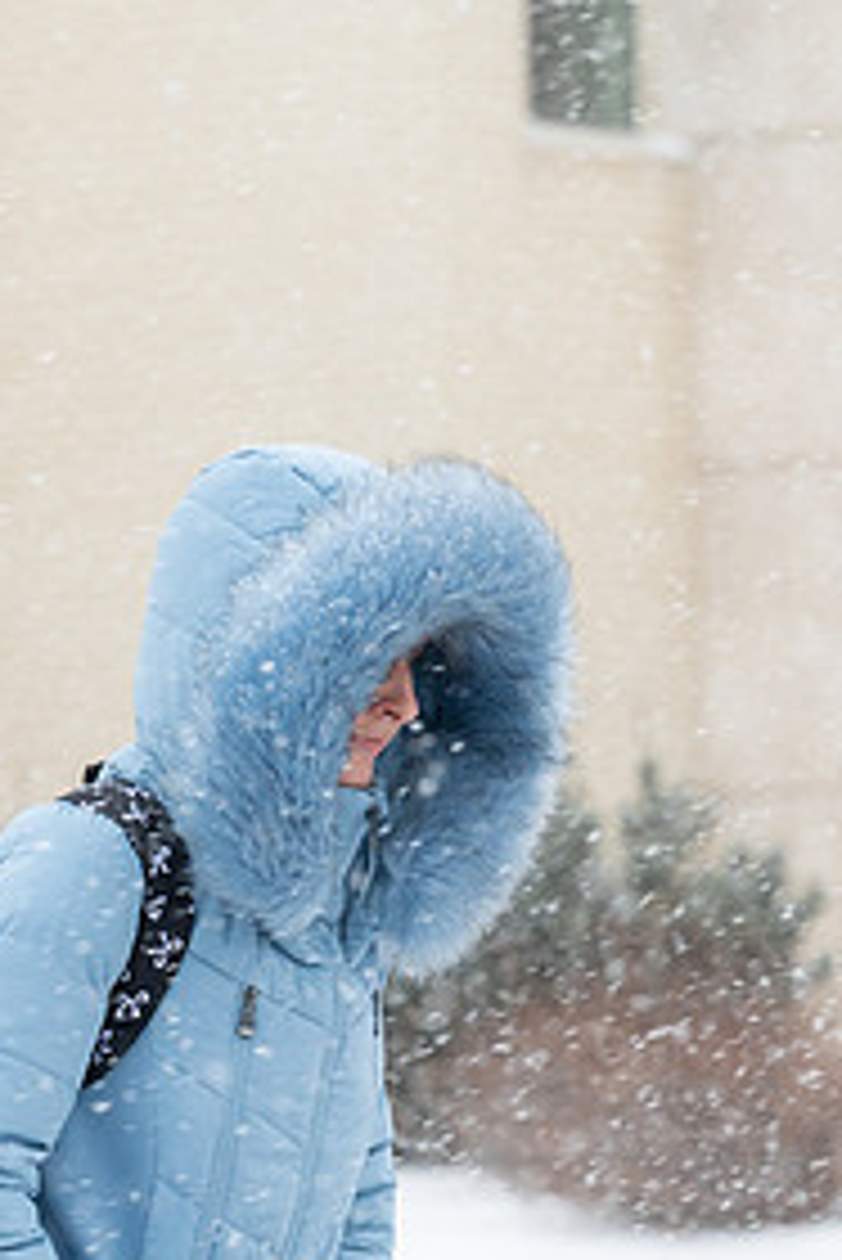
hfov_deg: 4.8
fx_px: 10126
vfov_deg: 7.1
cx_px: 536
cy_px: 855
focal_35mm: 289
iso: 500
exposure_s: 1/400
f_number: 5.6
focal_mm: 120
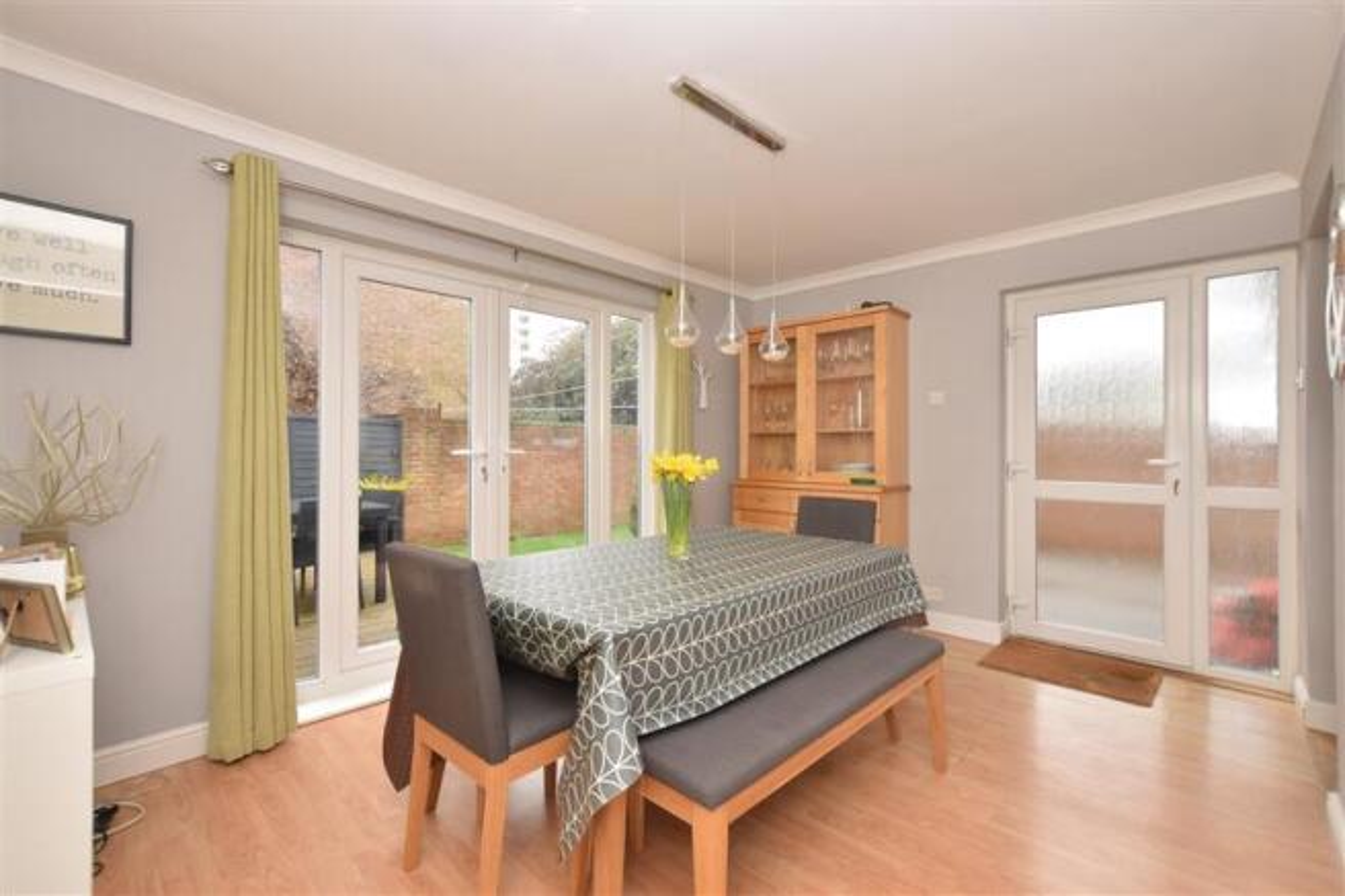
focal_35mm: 15
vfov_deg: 77.3
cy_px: 448
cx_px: 672
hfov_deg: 100.4
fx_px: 560
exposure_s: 1/50
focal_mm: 10
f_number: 9
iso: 500
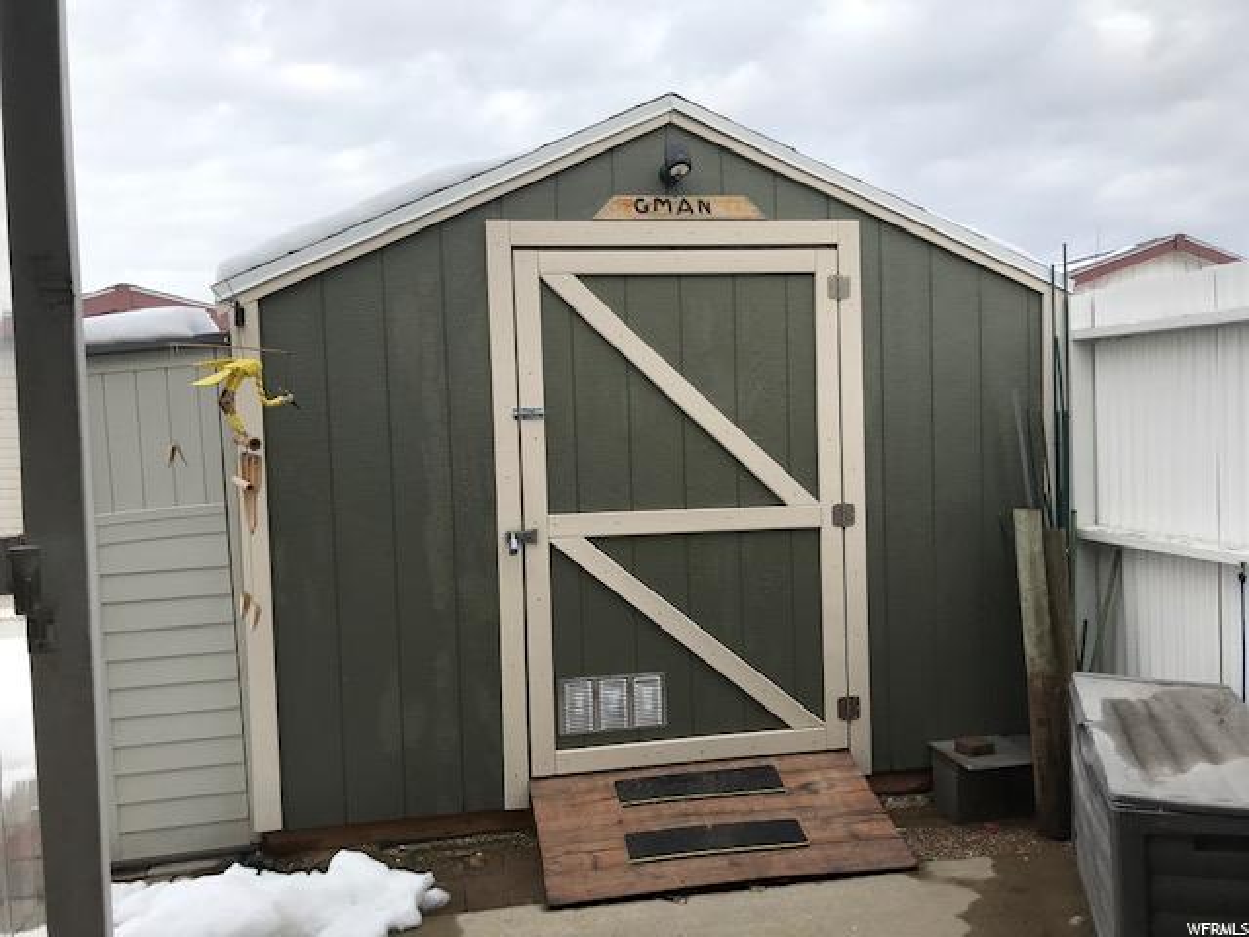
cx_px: 624
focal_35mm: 28
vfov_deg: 49.7
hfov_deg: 63.4
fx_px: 1010
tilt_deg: -0.8
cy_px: 468
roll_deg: +1.3
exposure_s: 1/1312
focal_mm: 3.99
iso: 20
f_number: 1.8
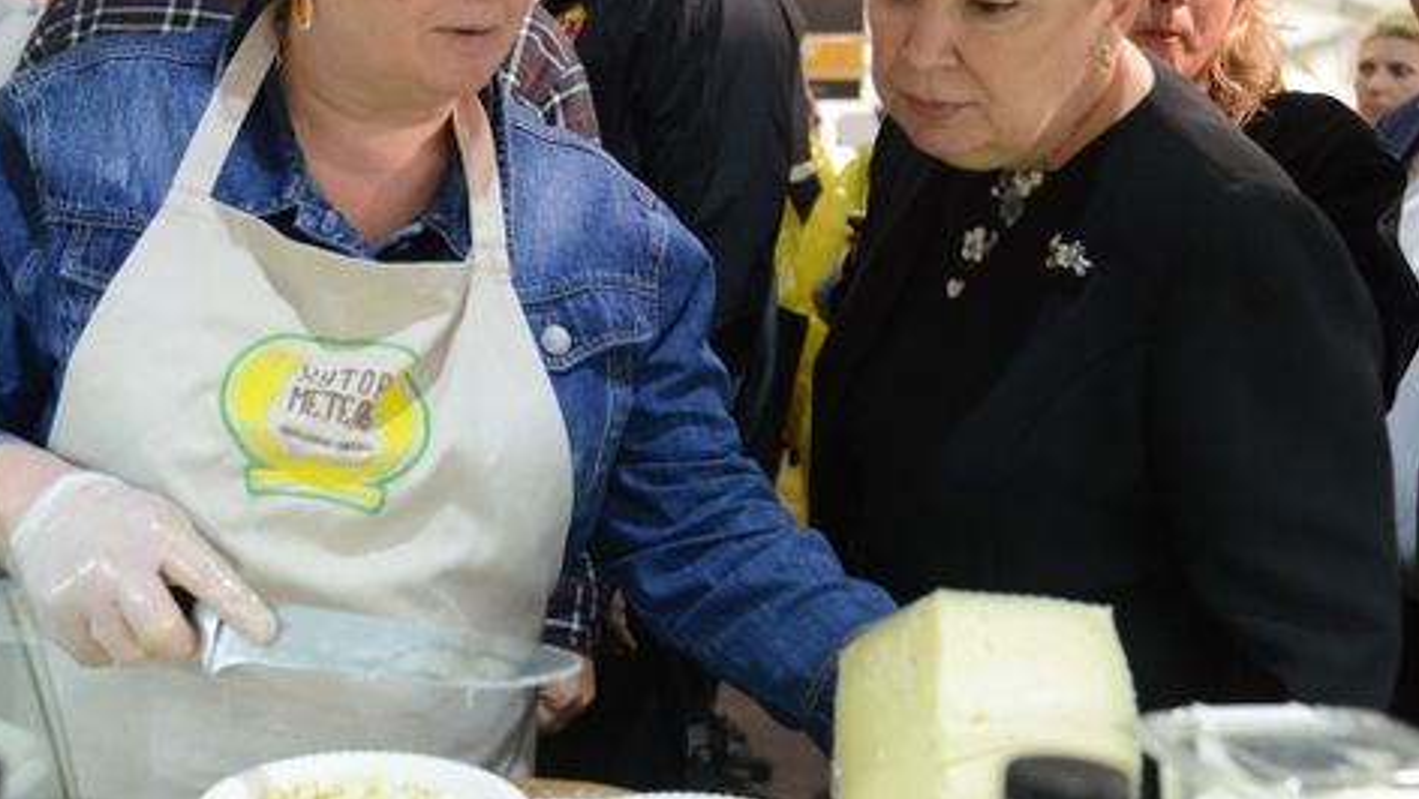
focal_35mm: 48
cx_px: 643
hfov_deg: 42.8
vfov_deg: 24.8
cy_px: 255
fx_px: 1807
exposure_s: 1/160
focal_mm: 31
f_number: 3.5
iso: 3200
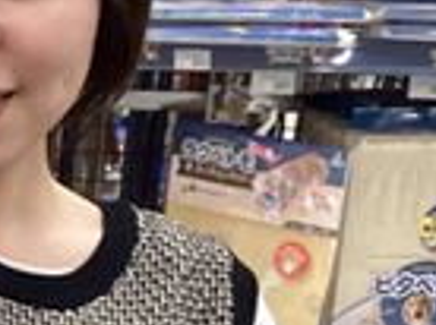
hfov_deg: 13.4
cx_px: -303
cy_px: 350
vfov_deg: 10.8
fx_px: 1697
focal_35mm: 135
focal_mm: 3.3
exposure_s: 1/60
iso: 100
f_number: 2.4
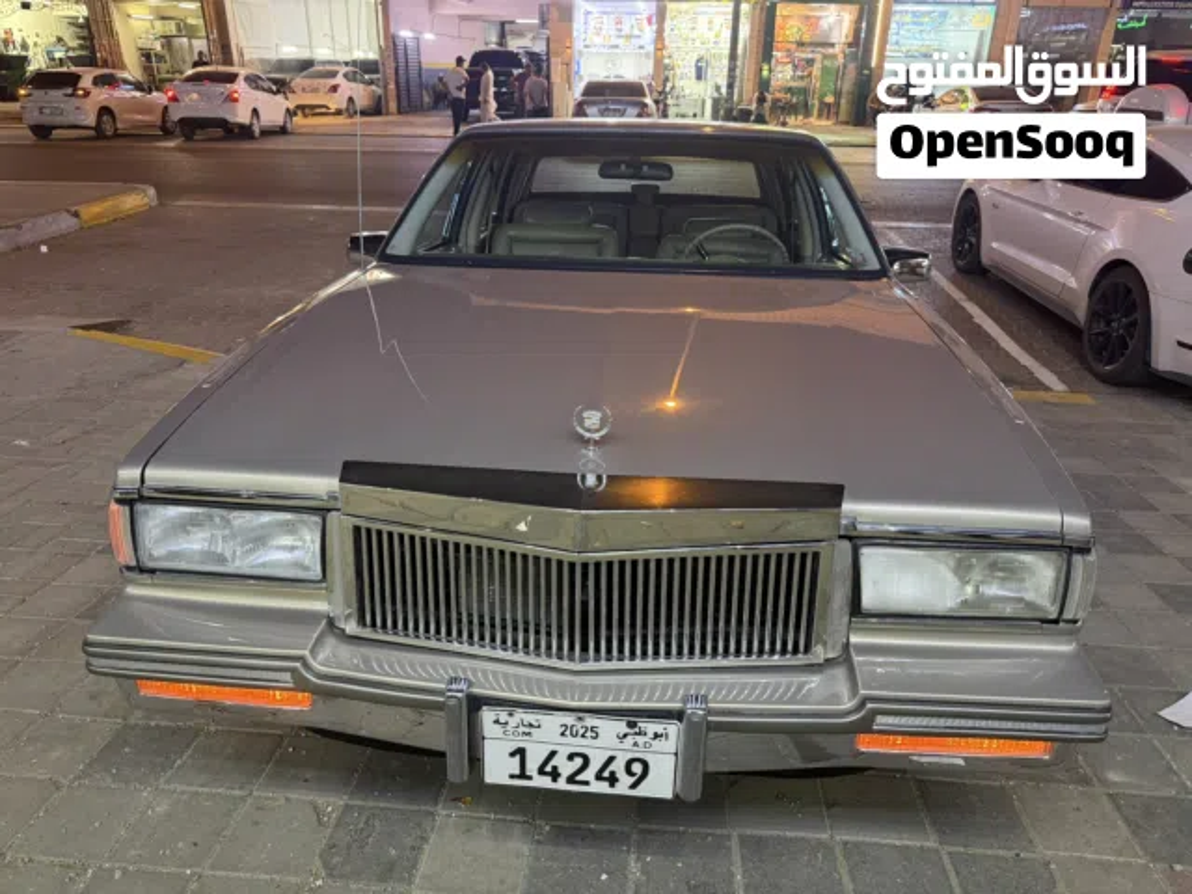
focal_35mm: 24
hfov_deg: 71.6
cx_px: 596
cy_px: 447
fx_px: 826
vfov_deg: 56.8
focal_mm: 6.76
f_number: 1.78
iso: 250
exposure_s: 1/50
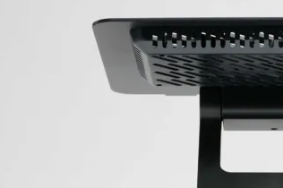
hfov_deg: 9.0
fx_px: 1790
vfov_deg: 6.0
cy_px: 126
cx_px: 270
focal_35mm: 228
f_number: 11
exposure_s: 1/160
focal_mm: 90
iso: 100
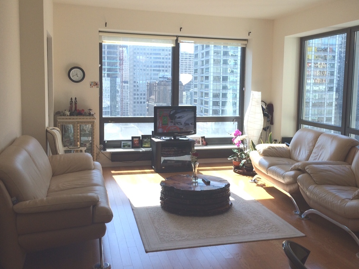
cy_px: 119
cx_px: 202
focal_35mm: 37
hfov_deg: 50.0
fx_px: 384
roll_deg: -1.5
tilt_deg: -5.8
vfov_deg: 38.6
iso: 32
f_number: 2.2
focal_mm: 4.15
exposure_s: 1/494
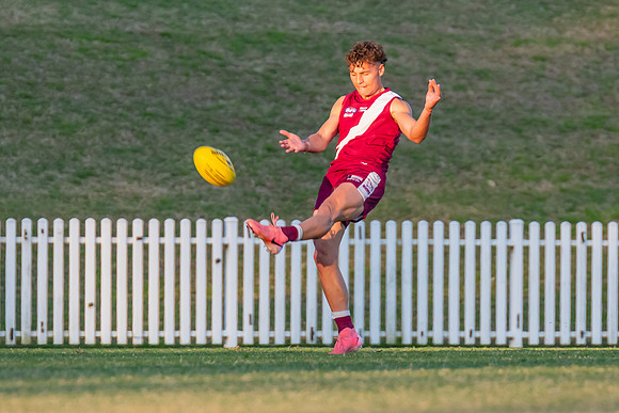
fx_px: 16271
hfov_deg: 2.2
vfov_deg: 1.5
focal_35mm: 946
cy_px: 158
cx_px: 335
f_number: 4.5
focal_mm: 420
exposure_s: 1/1000
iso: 800
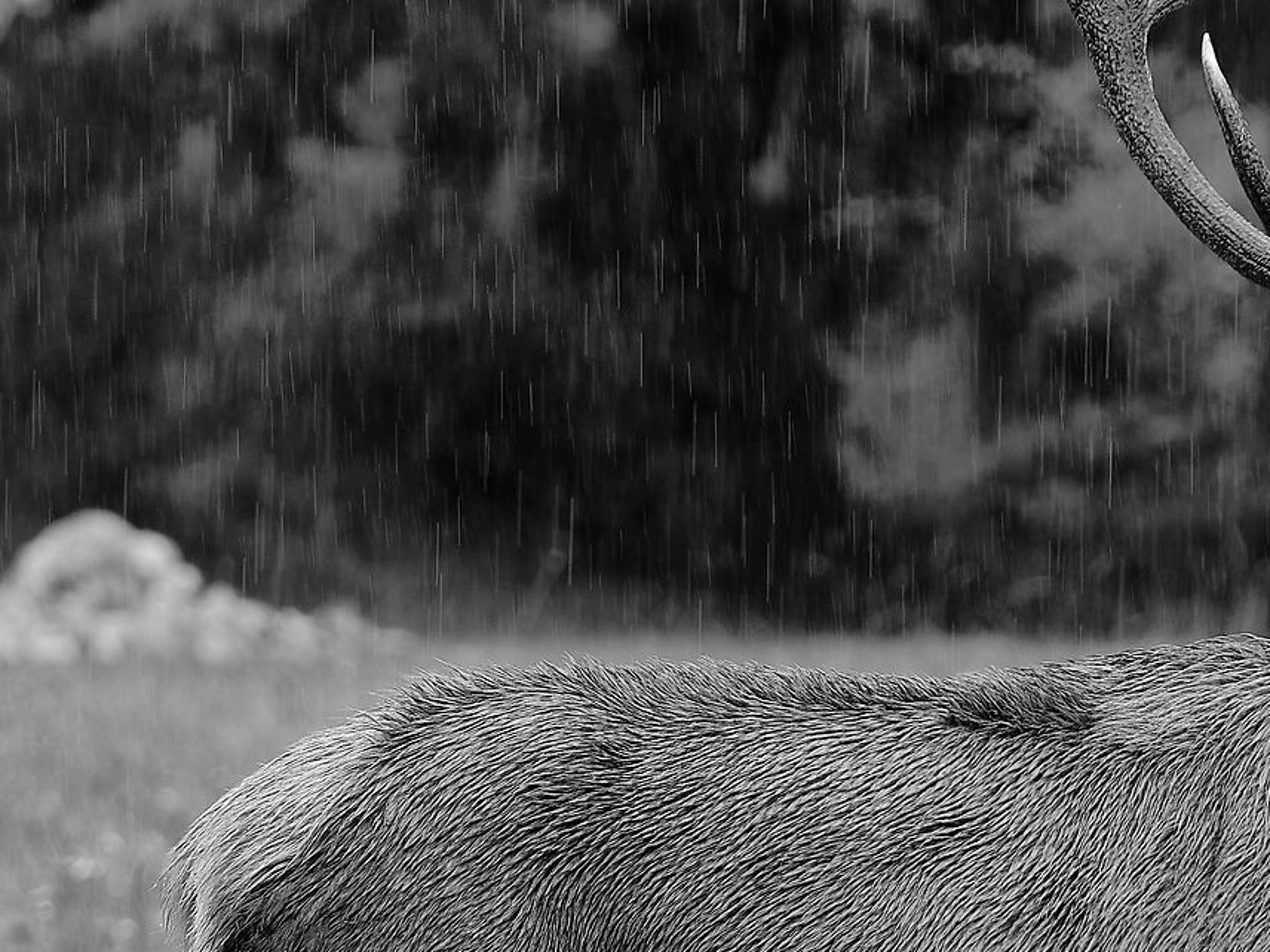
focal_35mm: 935
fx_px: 34304
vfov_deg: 1.6
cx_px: 904
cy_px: 876
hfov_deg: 2.1
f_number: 6.4
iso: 320
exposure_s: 1/125
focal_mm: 231
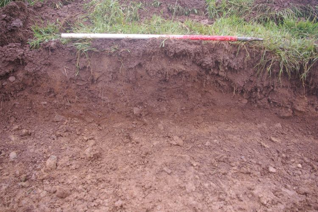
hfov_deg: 62.0
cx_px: 159
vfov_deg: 43.6
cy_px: 106
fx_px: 265
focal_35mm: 30
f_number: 5.6
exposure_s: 1/125
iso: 200
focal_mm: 20
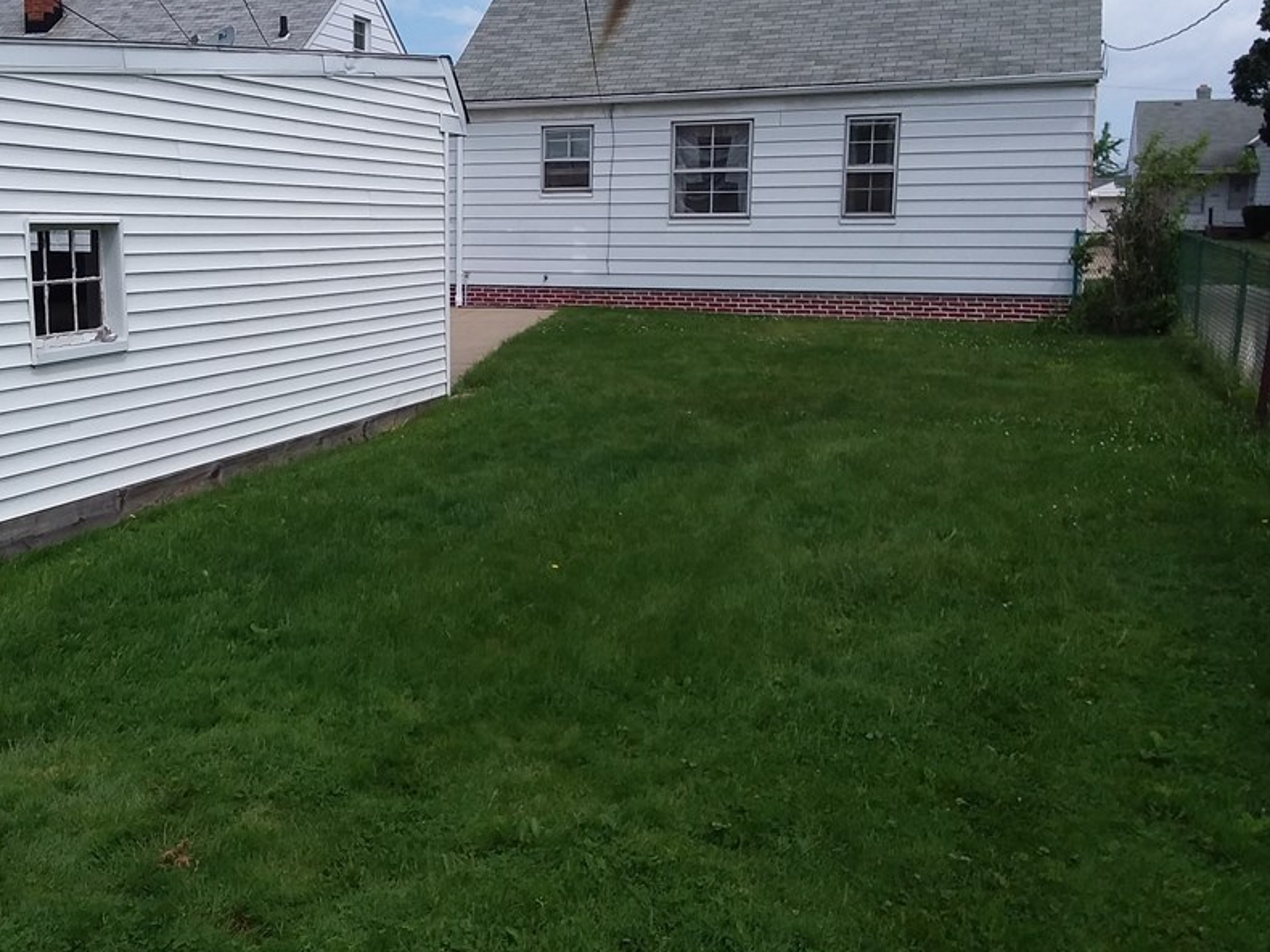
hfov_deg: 51.9
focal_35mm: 35
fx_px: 1284
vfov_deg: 40.5
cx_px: 450
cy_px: 373
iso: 50
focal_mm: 2.91
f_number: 1.9
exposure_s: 1/2019
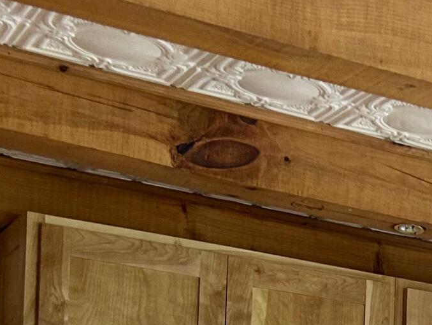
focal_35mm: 115
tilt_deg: -1.3
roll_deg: -2.7
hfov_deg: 16.2
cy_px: 621
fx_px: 1436
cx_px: 564
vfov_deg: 11.7
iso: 125
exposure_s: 1/60
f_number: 1.5
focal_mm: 5.7
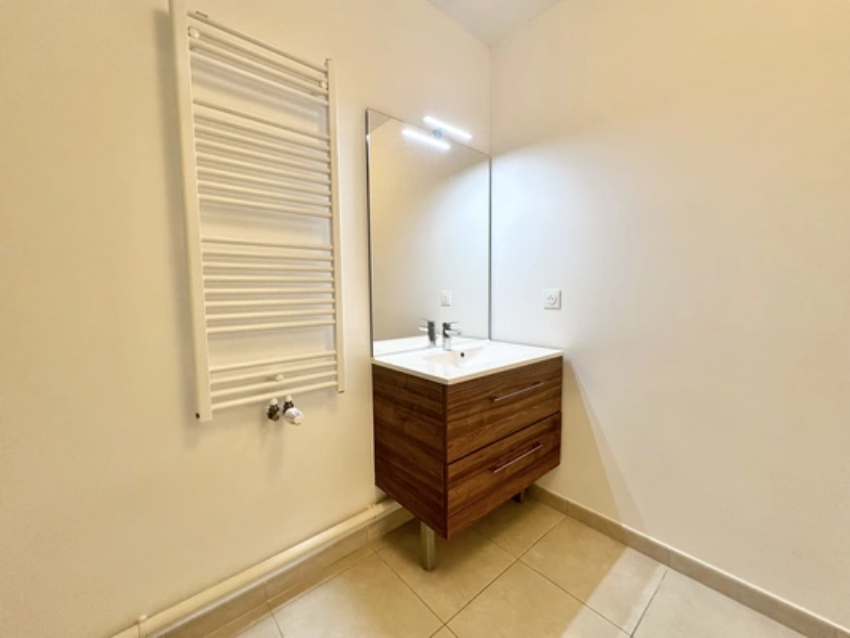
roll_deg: +0.7
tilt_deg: -4.0
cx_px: 425
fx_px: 344
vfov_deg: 85.7
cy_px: 319
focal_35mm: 14
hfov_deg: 102.1
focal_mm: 2.22
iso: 160
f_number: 2.2
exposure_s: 1/100
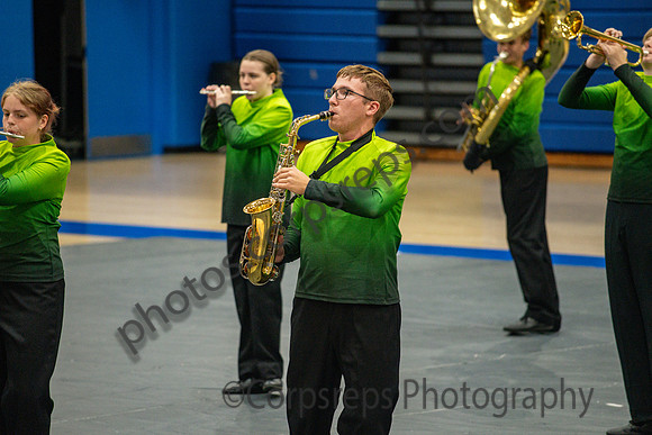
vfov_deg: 6.8
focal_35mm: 201
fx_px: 3650
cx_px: 306
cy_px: 231
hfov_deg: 10.2
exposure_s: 1/500
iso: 6400
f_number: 4
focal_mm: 190
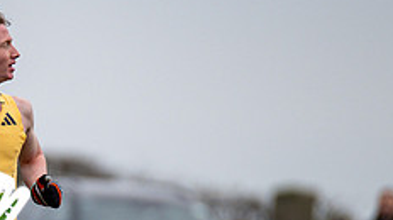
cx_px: -30
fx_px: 12275
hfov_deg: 1.8
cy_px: 234
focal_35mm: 1179
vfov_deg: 1.0
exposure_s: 1/1600
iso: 250
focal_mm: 300
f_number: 2.8
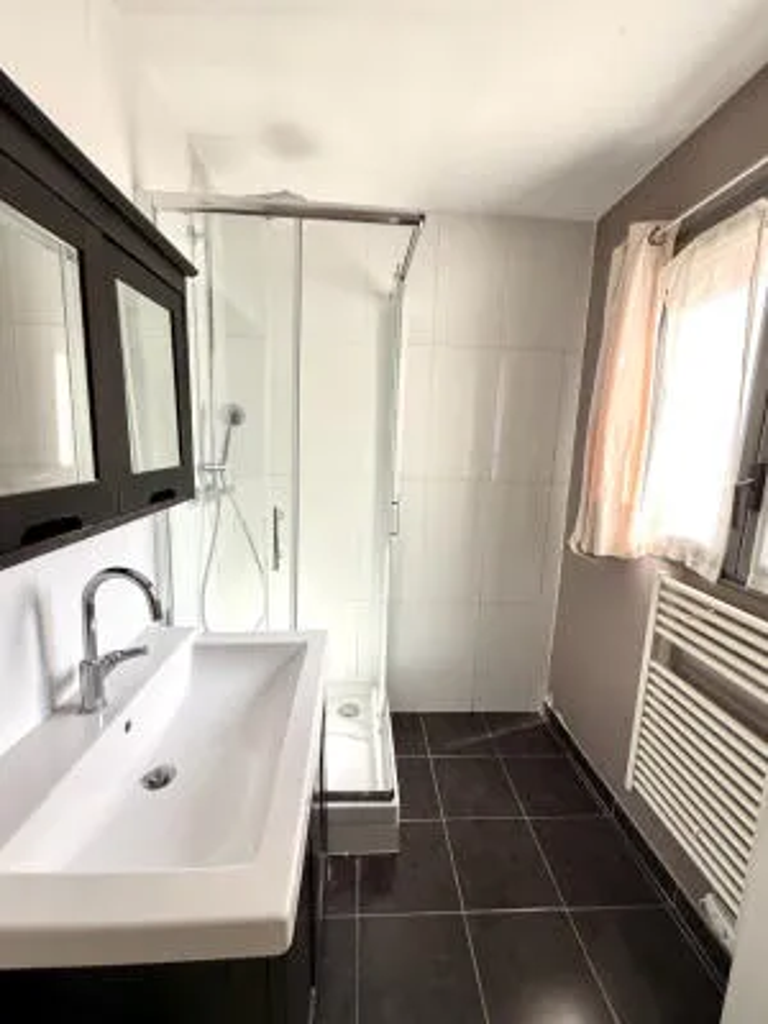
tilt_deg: -9.8
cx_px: 384
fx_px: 414
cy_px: 512
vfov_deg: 102.1
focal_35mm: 14
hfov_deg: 85.7
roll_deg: -1.9
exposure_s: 1/99
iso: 80
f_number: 2.2
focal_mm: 2.22
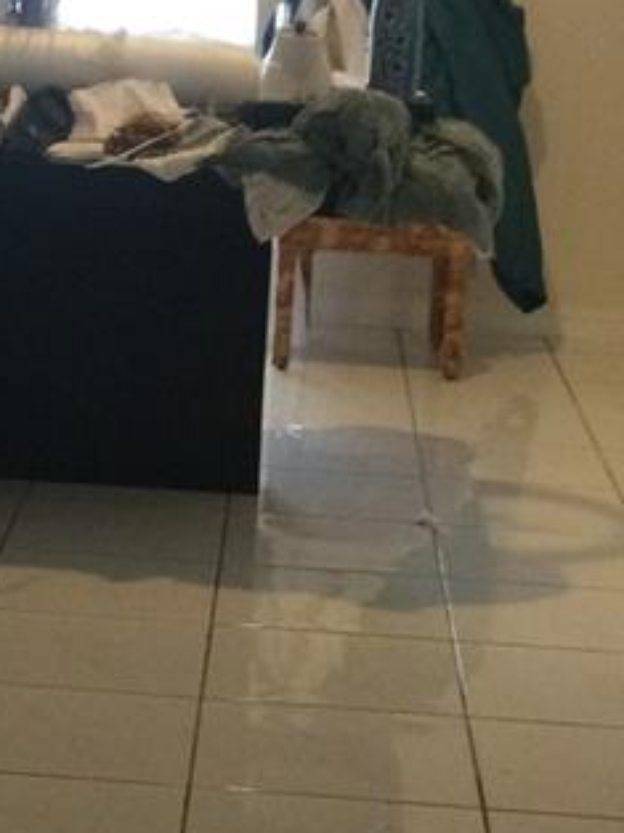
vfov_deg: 17.7
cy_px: 249
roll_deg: -1.7
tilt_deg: -9.4
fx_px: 2672
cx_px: 77
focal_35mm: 111
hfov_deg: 13.2
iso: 200
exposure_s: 1/30
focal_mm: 4.15
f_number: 2.2
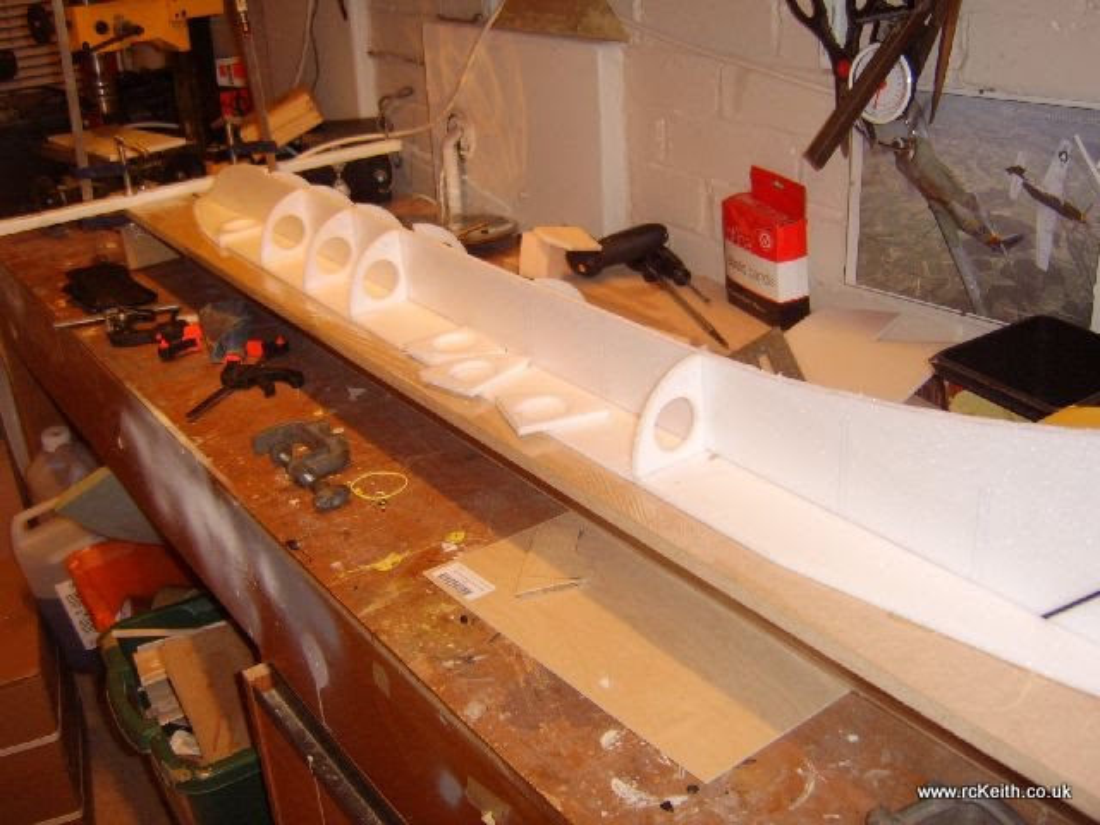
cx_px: 550
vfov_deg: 45.4
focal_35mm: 31
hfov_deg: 58.4
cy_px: 412
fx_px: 985
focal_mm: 8.13
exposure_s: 1/30
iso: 141
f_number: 2.7
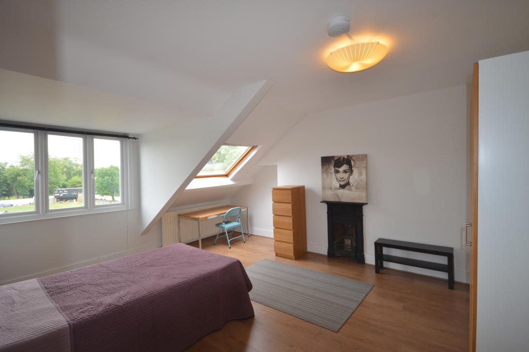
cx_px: 264
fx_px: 242
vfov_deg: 72.0
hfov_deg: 95.0
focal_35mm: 16
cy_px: 176
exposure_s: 1/125
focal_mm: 11
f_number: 4.2
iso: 360
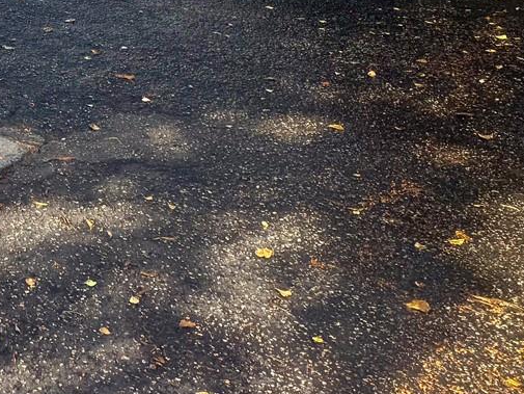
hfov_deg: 22.2
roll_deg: -1.0
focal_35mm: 76
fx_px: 1151
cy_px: -72
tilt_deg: -9.3
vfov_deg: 18.4
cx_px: -208
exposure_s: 1/1464
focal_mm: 6.76
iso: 100
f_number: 1.78
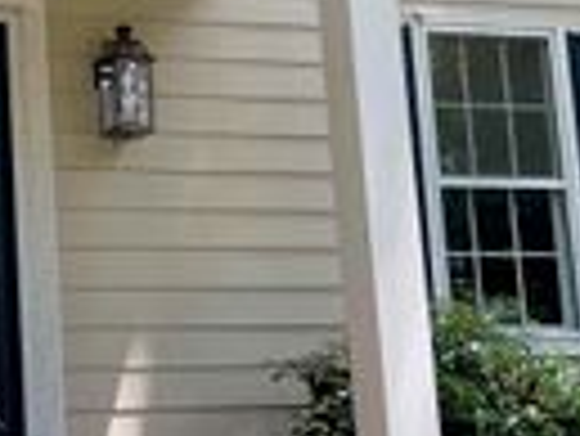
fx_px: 1627
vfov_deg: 15.0
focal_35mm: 97
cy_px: 7
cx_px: -130
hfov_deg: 19.0
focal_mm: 5.1
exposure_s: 1/518
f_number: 1.6
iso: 32
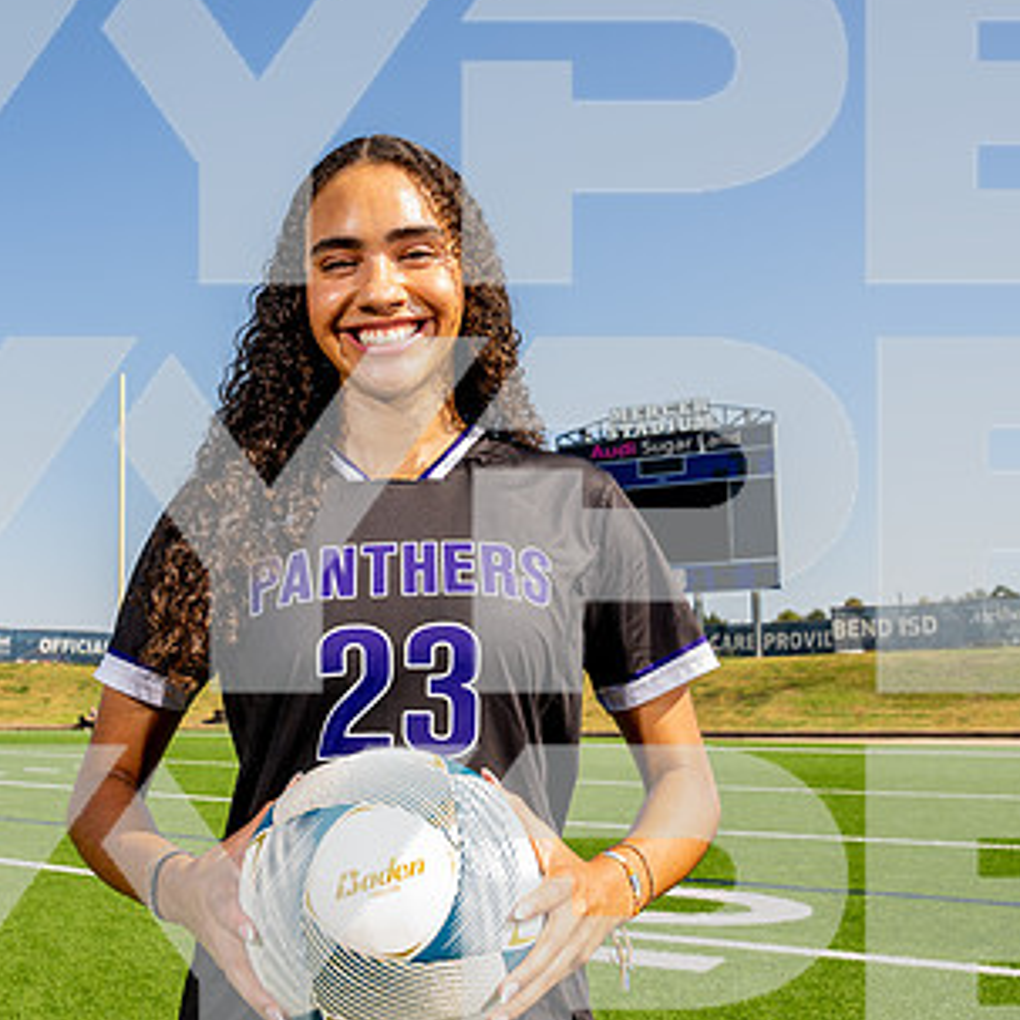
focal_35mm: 39
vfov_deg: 42.8
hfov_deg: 42.6
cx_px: 407
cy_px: 517
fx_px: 1300
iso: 50
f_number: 7.1
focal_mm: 24
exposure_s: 1/125
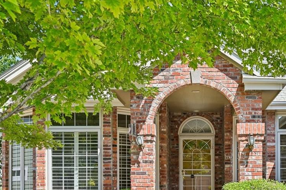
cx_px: 195
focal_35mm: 65
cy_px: 137
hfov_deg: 30.7
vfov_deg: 20.8
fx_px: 516
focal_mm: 30
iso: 64
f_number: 6.3
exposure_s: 1/125
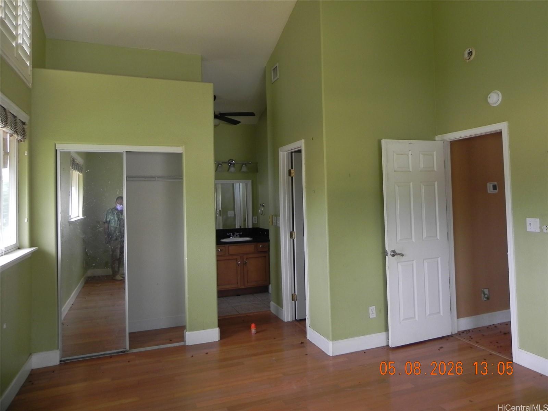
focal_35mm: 26
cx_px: 274
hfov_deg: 67.3
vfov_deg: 53.1
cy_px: 206
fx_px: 412
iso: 160
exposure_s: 1/63.6
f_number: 3.2
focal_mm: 4.6
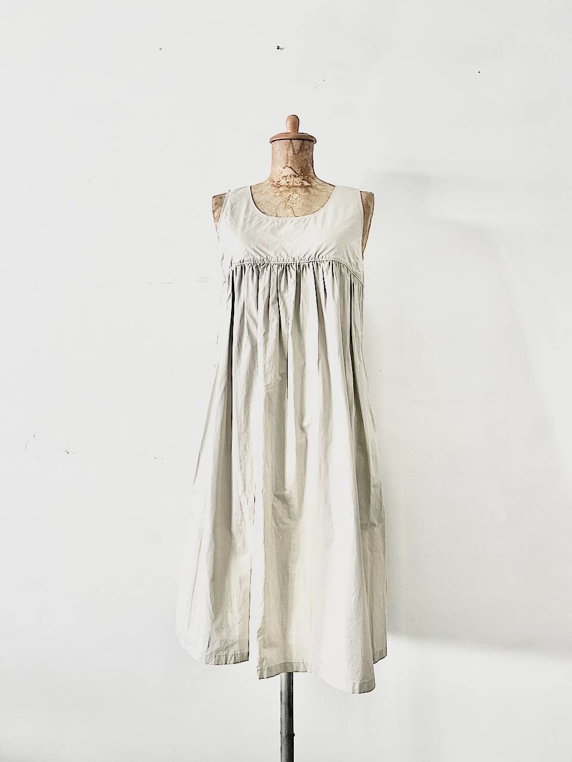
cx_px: 286
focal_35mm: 26
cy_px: 381
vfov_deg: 67.3
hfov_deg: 53.1
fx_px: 573
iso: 200
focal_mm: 5.1
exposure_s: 1/60
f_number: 1.6
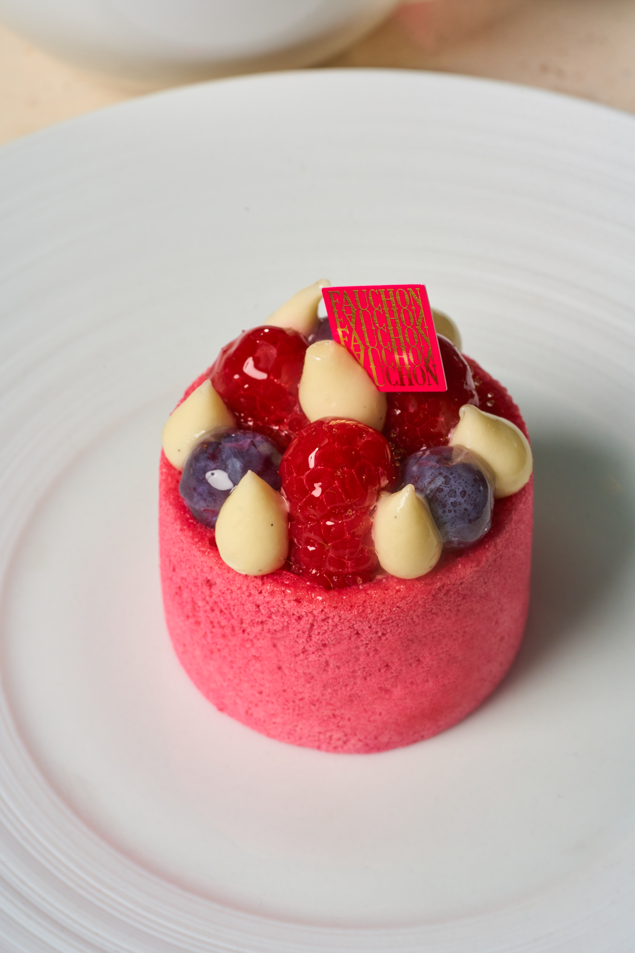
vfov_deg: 22.6
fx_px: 2380
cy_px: 476
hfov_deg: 15.2
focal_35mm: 90
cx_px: 318
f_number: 13
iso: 400
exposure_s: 1/125
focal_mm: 90
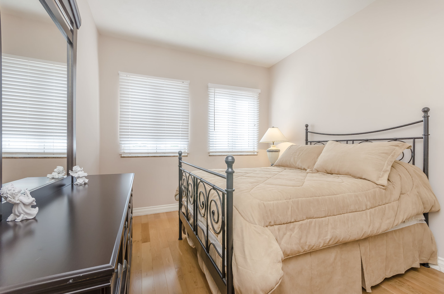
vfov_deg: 77.1
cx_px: 222
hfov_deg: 100.5
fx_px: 185
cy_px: 147
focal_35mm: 15
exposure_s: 1/25
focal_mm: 10
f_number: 8
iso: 250
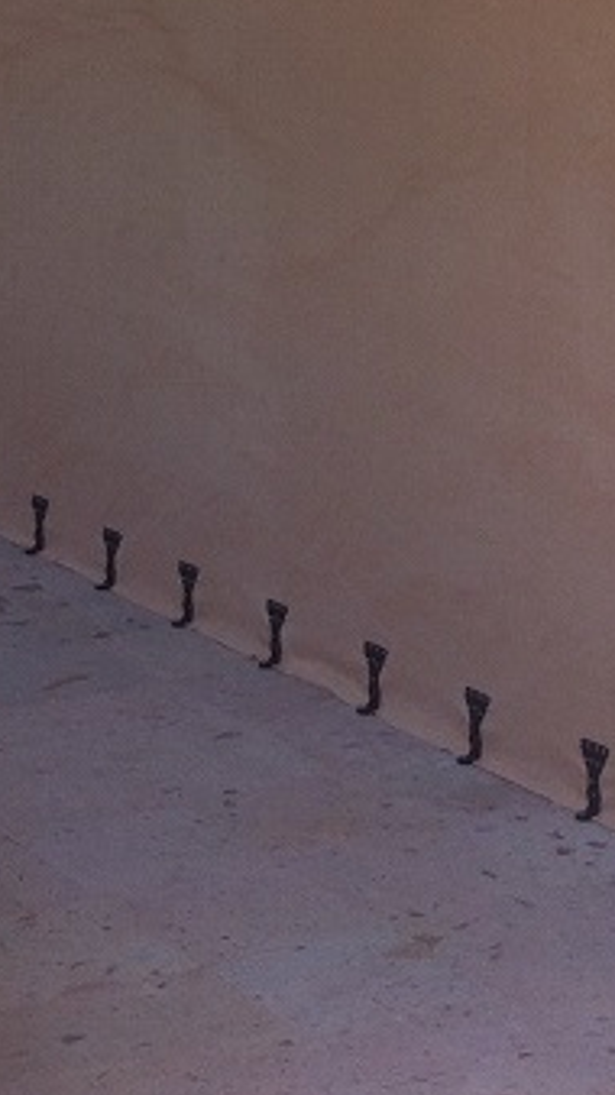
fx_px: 3220
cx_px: 413
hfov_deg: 10.9
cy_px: 29
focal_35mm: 111
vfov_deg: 18.8
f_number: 2.8
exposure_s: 1/495
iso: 80
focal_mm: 3.85
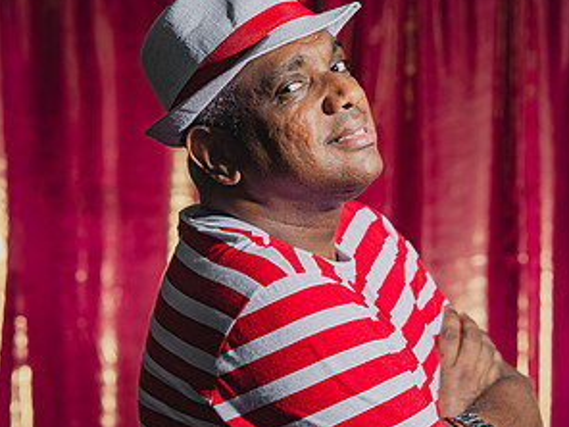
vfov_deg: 11.9
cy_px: 296
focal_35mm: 124
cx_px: 285
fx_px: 2038
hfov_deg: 15.9
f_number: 3.2
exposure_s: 1/200
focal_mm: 85
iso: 125
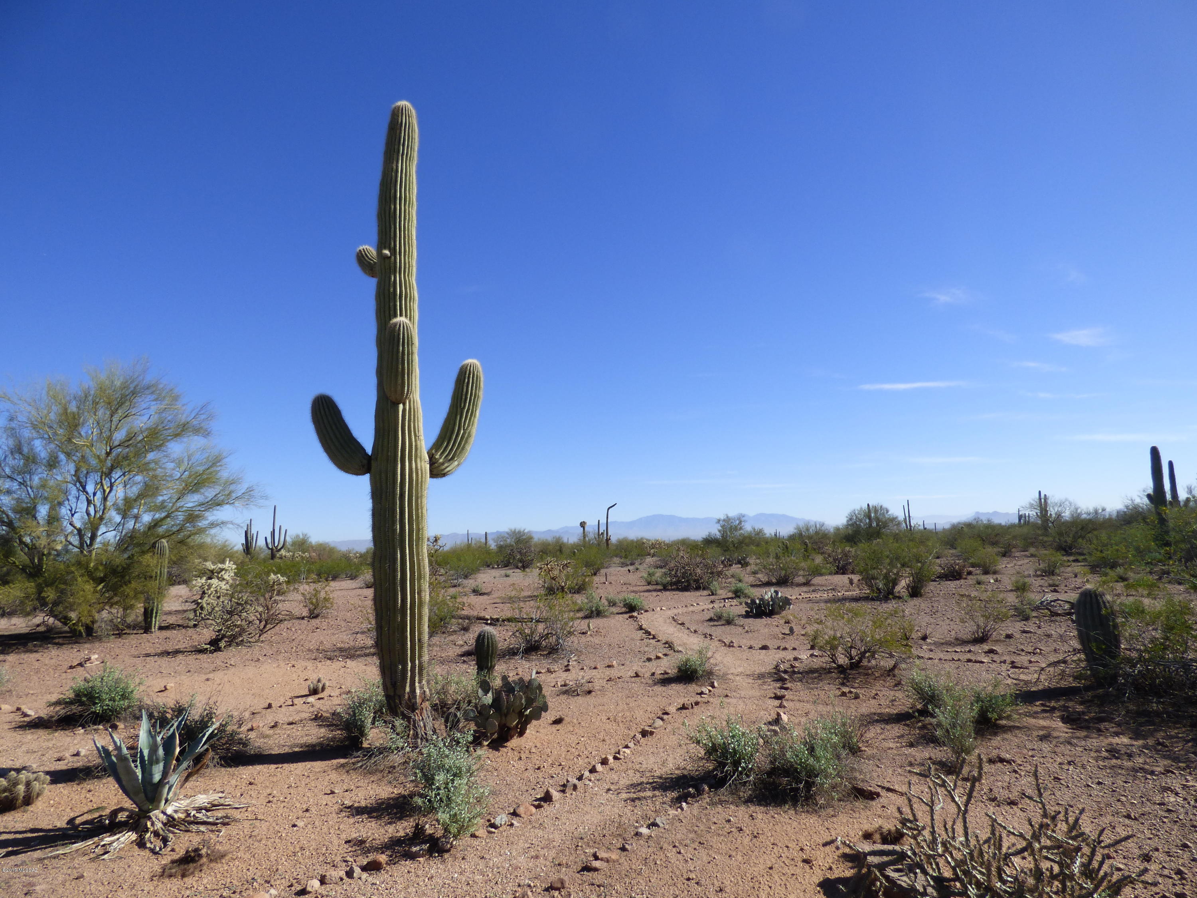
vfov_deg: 66.0
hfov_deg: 81.7
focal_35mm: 20
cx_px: 598
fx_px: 692
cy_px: 449
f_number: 2.8
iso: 100
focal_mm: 3.58
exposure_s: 1/2000
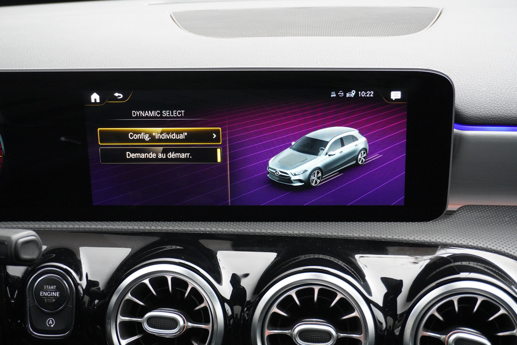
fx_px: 776
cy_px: 172
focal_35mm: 54
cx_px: 258
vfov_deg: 25.1
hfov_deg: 36.9
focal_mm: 36
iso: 3200
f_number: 5.6
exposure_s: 1/60
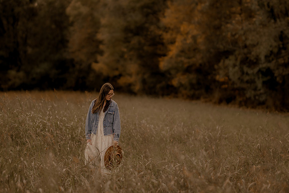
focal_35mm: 127
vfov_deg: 10.8
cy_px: 96
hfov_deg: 16.1
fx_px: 1019
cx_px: 144
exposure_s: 1/3200
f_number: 1.4
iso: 200
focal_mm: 85
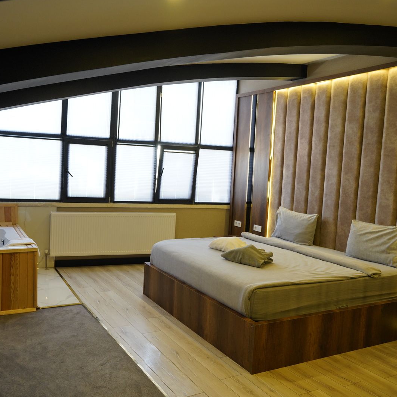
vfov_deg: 52.5
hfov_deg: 52.2
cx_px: 162
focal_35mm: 31
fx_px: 402
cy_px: 200
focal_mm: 24
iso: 1250
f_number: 3.5
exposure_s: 1/100
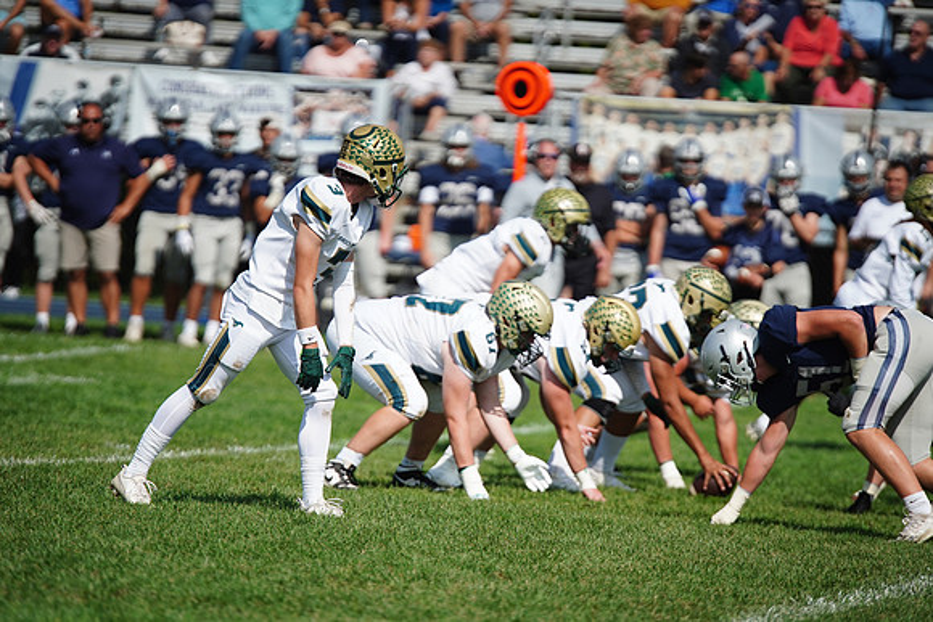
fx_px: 7776
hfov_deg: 6.9
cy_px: 311
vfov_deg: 4.6
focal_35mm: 300
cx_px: 466
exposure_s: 1/8000
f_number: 2.8
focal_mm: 300
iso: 400
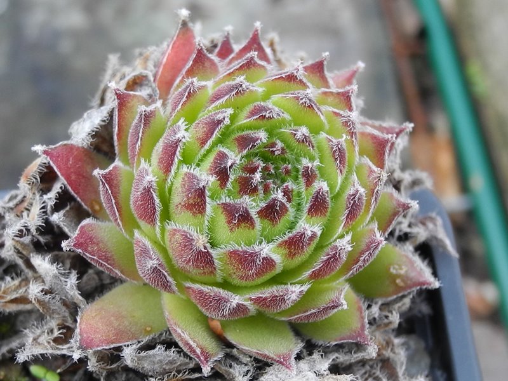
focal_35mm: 28
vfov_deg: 49.7
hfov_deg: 63.4
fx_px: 411
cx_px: 254
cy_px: 190
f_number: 2.8
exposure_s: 1/100
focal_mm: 6
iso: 100
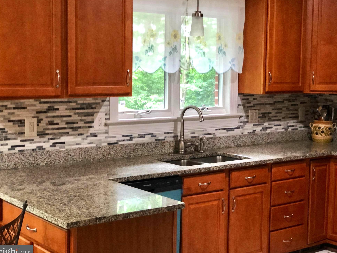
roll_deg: -1.2
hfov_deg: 32.2
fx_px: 584
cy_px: 126
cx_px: 167
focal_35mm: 60
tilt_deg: -5.6
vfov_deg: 24.4
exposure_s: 1/30
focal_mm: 6.6
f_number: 2.8
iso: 320
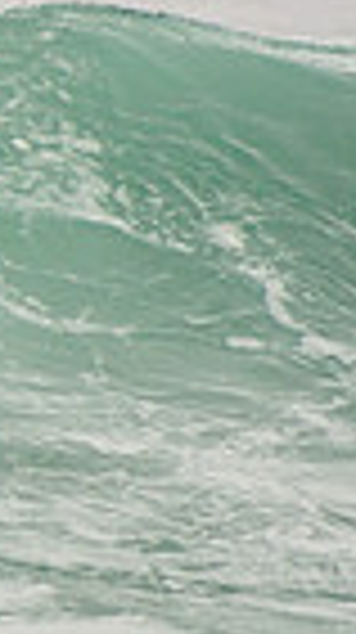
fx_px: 43612
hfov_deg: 0.5
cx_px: -671
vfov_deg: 0.8
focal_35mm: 2591
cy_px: 110
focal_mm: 400
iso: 220
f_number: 5.6
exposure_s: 1/1250
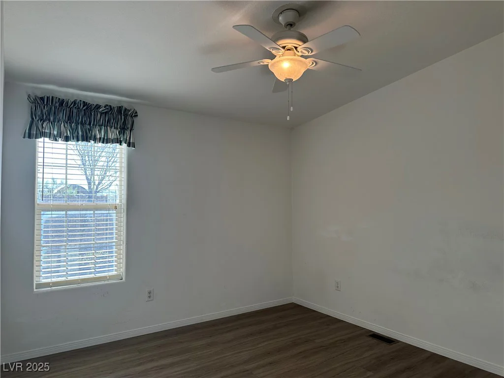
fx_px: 349
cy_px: 189
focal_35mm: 24
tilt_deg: +2.4
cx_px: 252
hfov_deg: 71.6
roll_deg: -0.5
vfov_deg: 56.8
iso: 80
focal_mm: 6.86
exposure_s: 1/348
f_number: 1.78
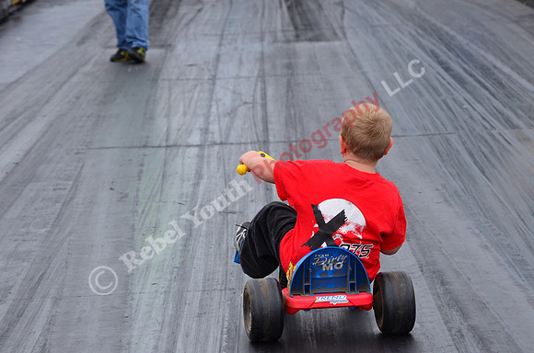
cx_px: 267
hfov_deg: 11.8
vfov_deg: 7.9
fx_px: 2575
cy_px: 176
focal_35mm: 174
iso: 1000
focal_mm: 116
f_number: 9
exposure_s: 1/1250
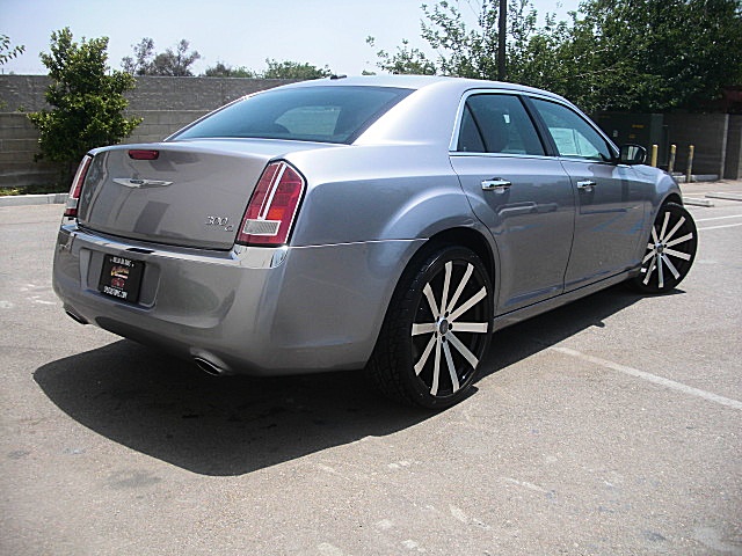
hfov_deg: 51.4
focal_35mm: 36
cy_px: 278
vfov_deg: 39.7
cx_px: 371
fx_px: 772
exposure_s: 1/800
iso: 50
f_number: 2.8
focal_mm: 6.3
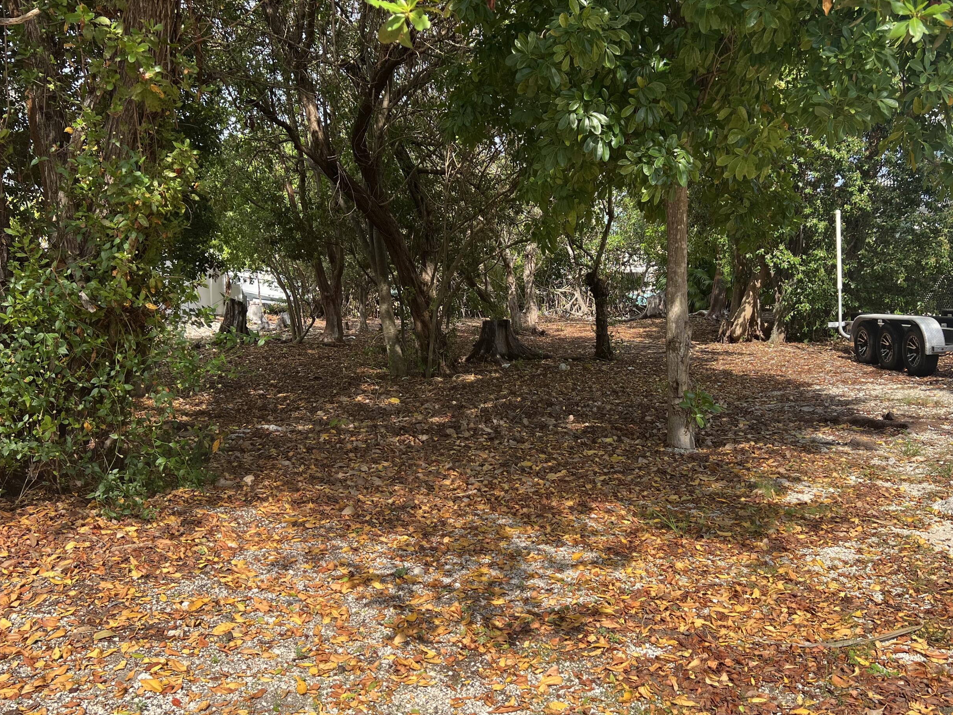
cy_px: 356
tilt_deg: -4.2
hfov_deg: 56.7
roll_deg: +0.2
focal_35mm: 32
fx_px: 881
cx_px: 519
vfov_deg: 44.2
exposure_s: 1/1645
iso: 50
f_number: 1.5
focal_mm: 5.7
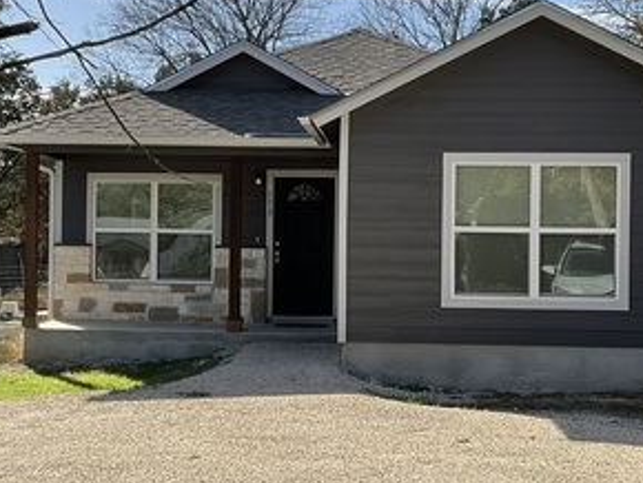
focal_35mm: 64
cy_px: 253
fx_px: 1190
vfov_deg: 23.0
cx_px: 319
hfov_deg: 30.2
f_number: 1.8
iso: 16
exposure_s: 1/1250
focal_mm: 3
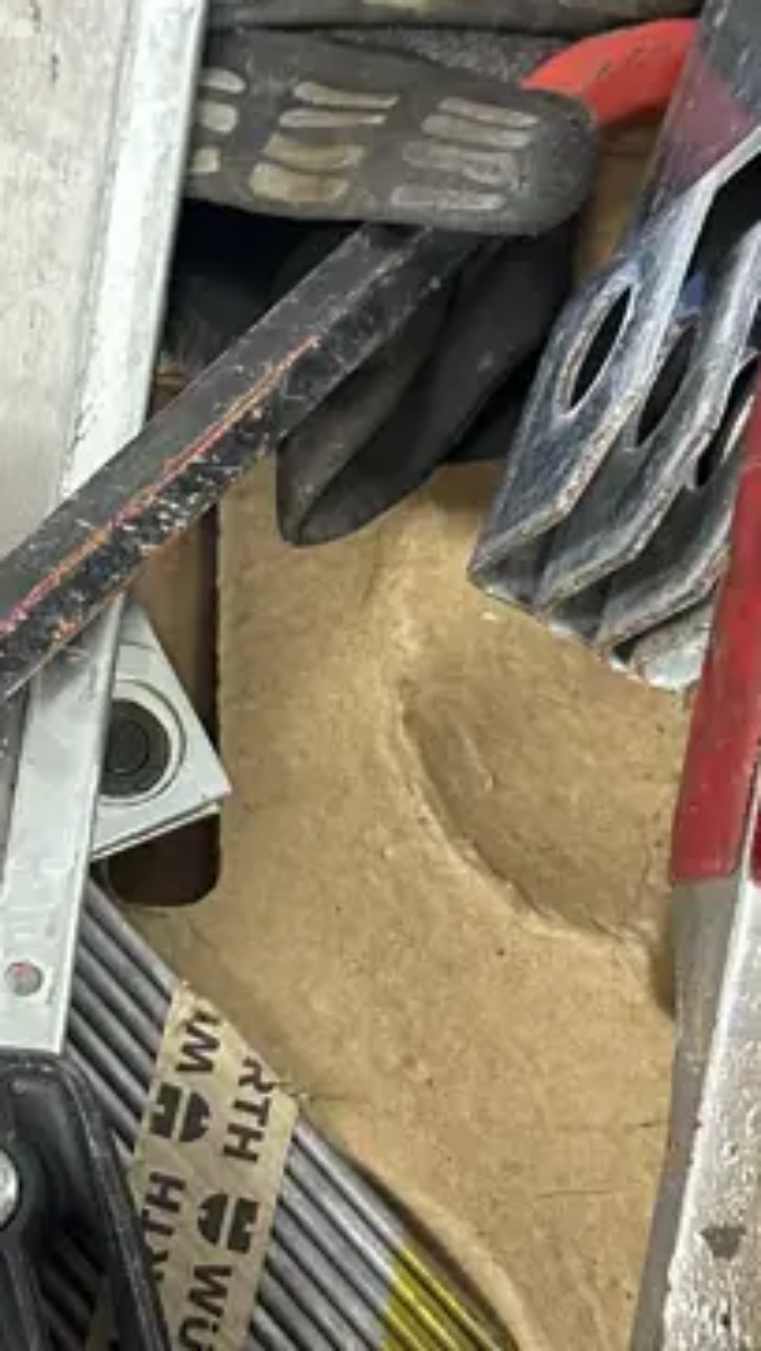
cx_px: 45
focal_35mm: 74
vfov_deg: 28.6
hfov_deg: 16.1
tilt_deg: -70.9
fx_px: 2651
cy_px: 694
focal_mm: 6.86
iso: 400
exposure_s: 1/50
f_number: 1.78
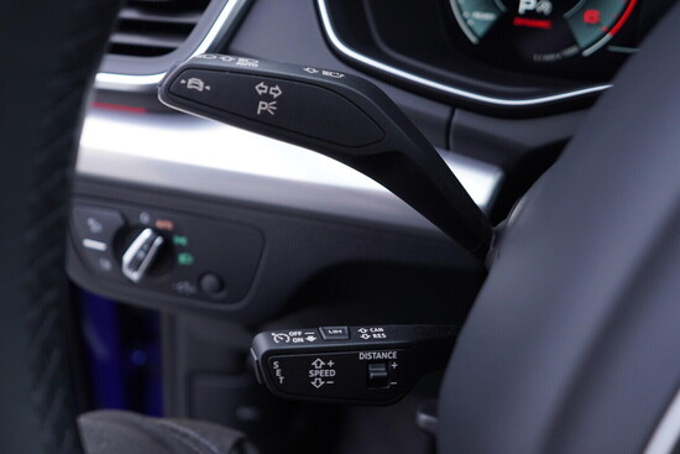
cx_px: 340
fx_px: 680
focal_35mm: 36
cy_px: 227
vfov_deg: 36.9
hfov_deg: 53.1
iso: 200
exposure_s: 1/40
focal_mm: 24
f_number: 2.8
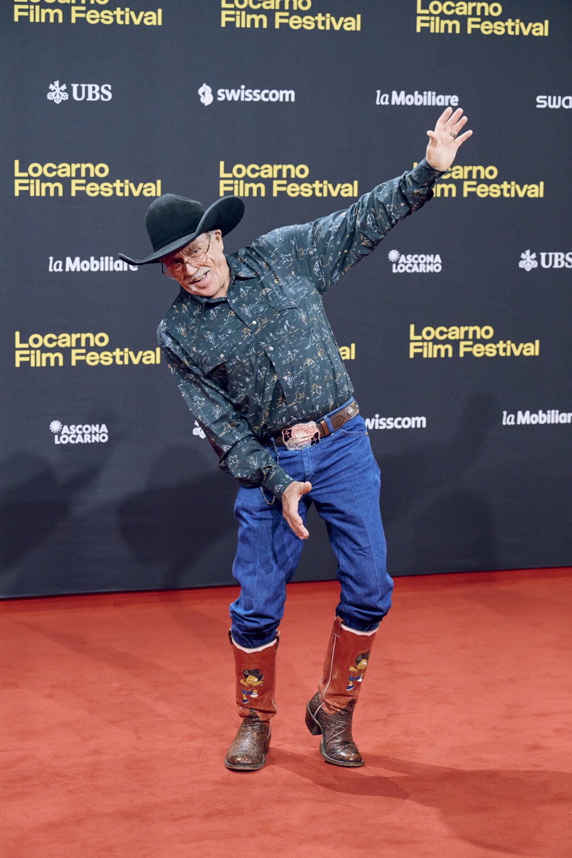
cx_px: 286
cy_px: 429
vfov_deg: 22.1
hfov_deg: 14.9
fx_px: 2192
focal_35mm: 92
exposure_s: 1/320
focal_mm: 92
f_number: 4.5
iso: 4000
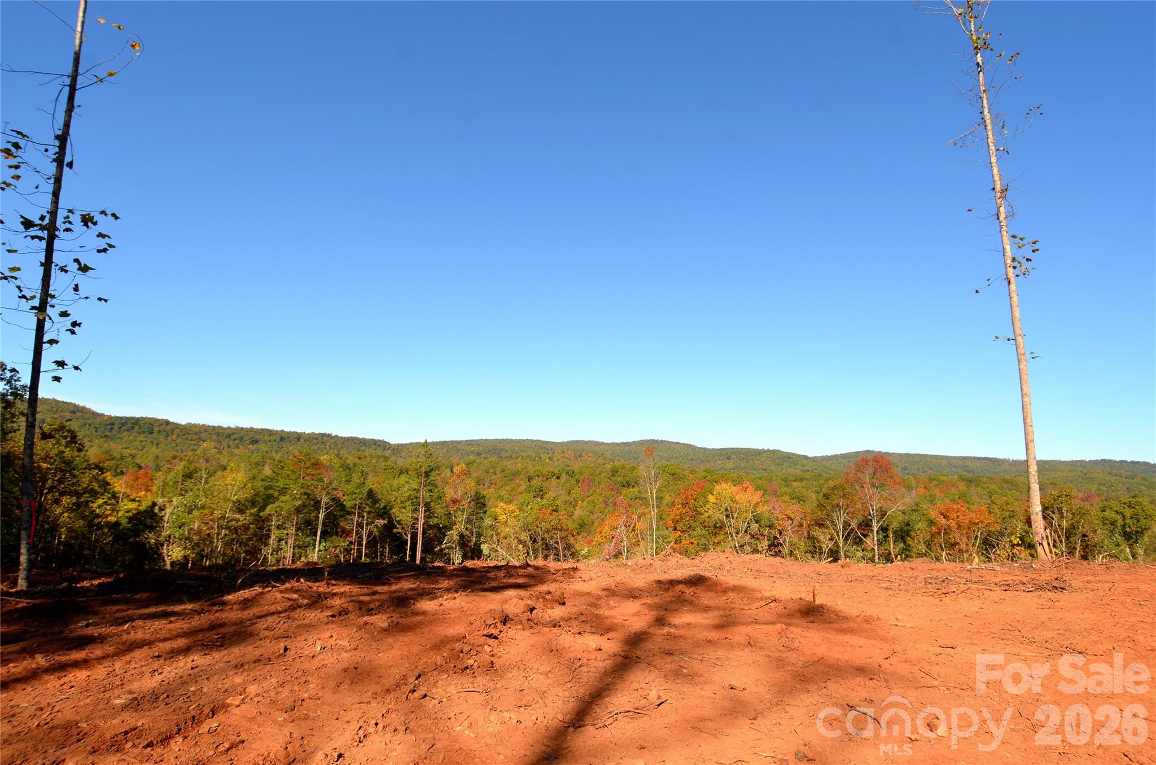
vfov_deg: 67.1
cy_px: 382
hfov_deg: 90.1
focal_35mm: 18
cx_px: 578
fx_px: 577
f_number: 8
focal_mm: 12
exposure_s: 1/250
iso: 100
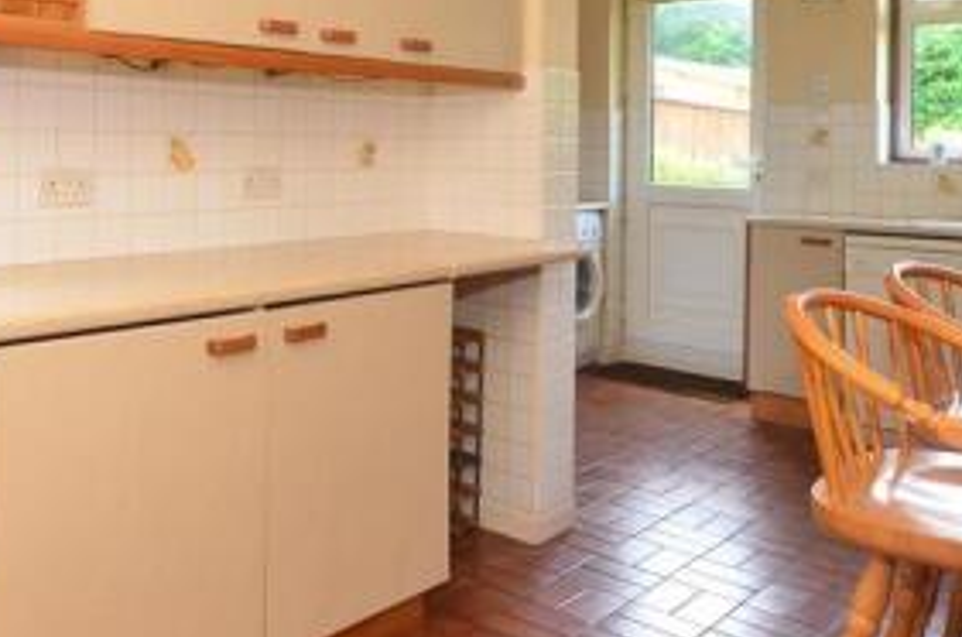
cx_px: 253
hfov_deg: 52.4
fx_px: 933
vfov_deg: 36.4
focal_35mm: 35
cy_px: 130
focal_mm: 10
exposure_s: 1/15
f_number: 6.3
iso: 200
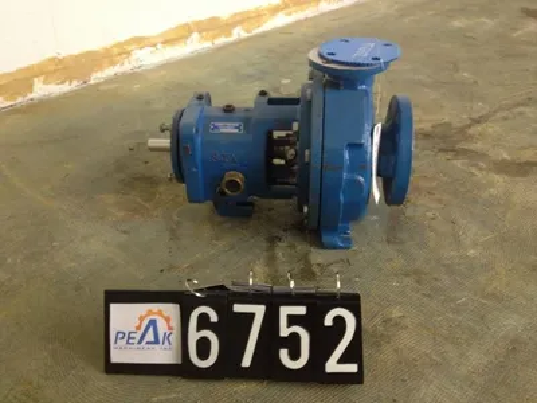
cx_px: 268
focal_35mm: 35
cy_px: 202
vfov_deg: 40.7
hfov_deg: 52.6
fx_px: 543
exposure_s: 1/20
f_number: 2.4
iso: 200
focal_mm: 4.28
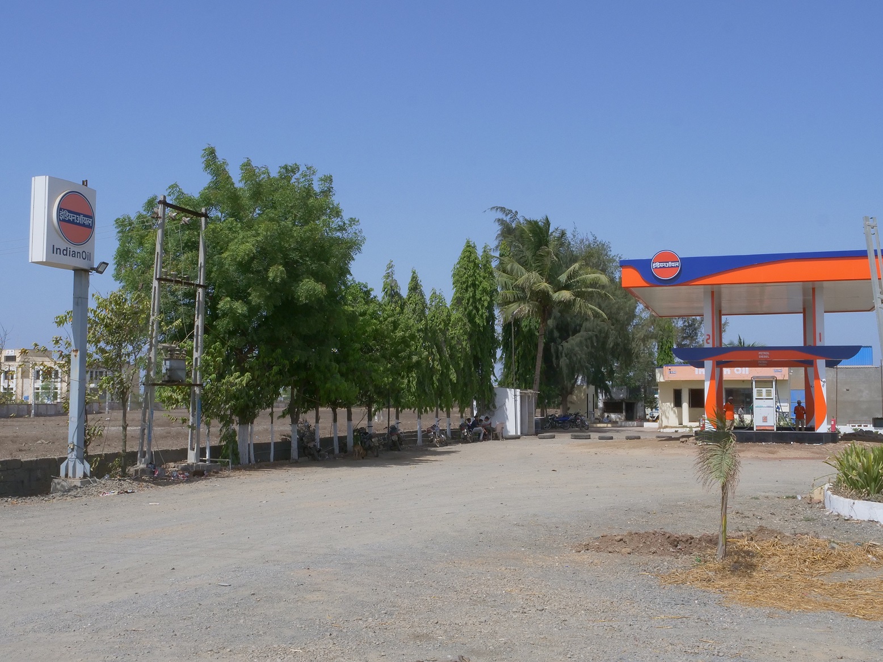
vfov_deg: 37.7
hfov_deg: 49.0
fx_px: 969
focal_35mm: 38
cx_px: 442
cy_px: 331
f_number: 22
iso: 800
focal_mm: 19
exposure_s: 1/250
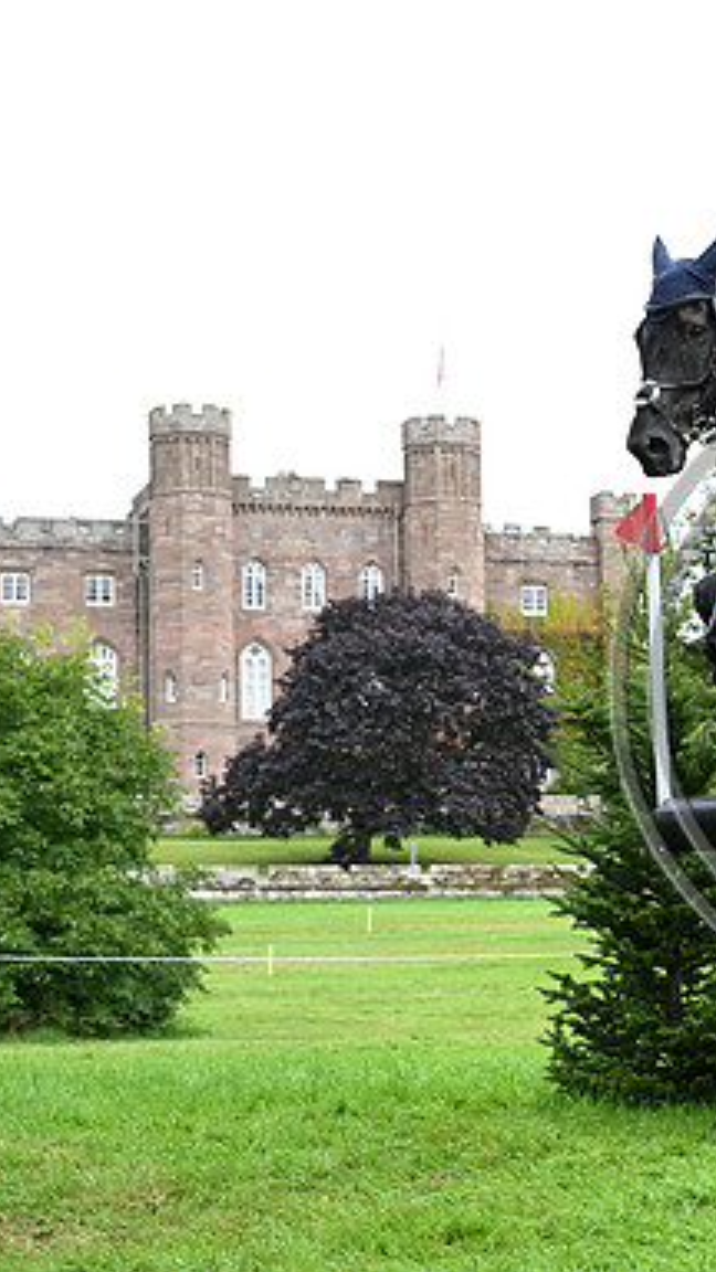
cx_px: 915
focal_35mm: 95
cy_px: 638
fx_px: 3206
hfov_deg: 12.4
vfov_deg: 22.5
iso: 1400
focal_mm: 60
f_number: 5.6
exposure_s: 1/1250
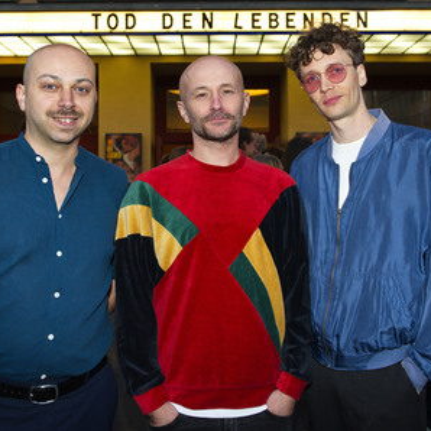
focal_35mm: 36
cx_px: 197
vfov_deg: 46.0
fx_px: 507
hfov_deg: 46.0
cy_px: 216
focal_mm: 28
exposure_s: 1/160
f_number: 4.5
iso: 1250
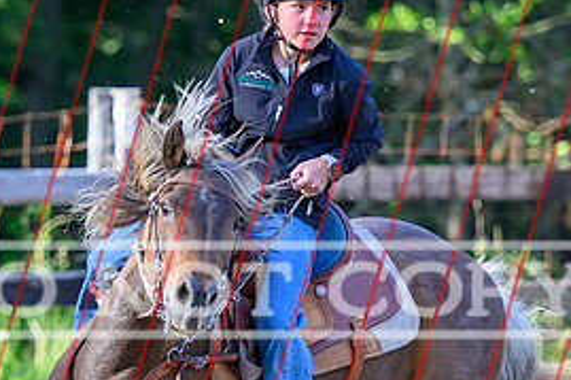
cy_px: 403
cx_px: 114
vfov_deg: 2.5
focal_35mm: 555
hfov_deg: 3.7
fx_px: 8797
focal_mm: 145
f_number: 2.8
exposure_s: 1/2500
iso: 800
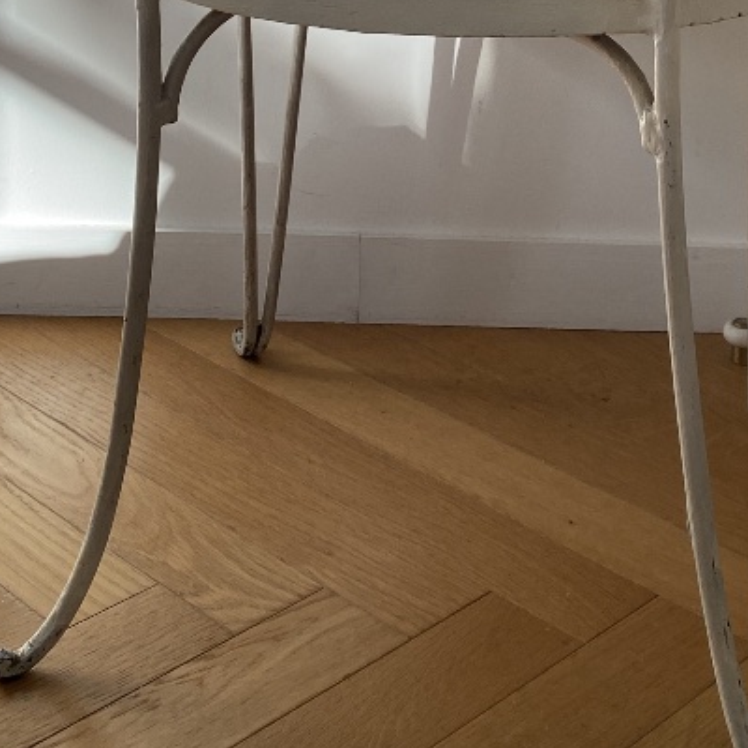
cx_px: 335
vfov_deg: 23.2
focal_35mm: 69
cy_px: -112
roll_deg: -1.4
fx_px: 1687
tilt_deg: -9.5
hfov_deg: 25.0
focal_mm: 4.25
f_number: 1.8
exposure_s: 1/685
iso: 32
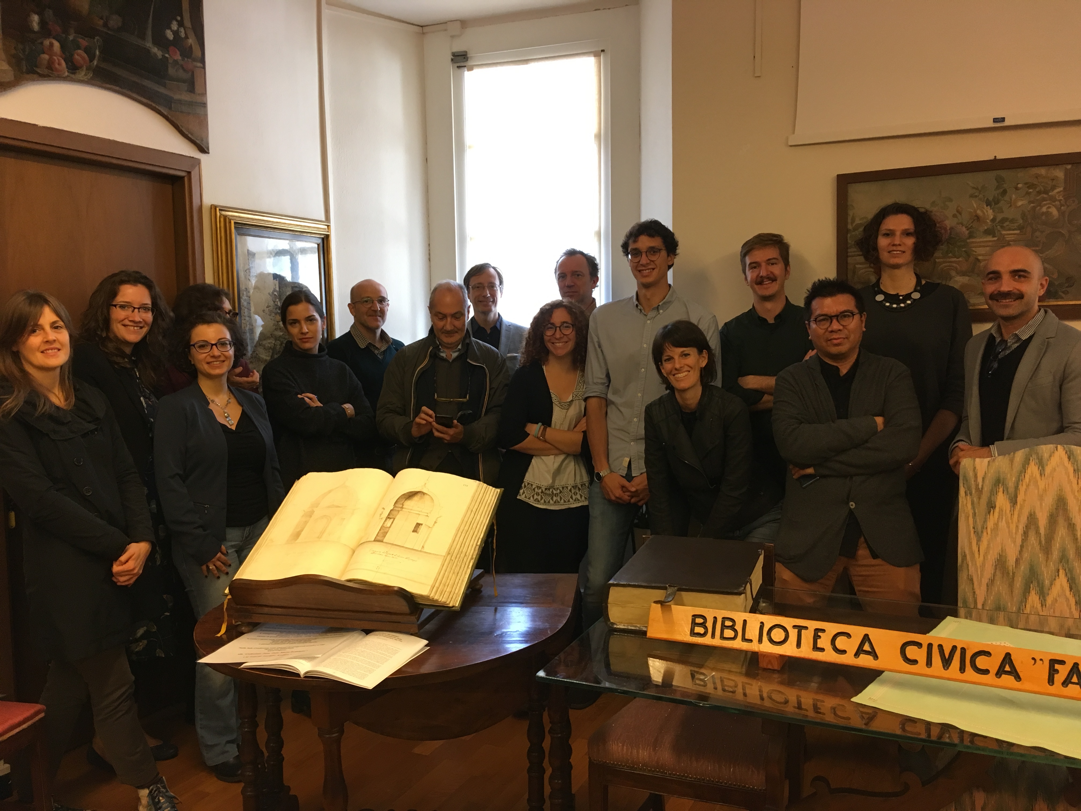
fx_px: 906
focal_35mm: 29
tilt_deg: -5.2
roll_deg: -0.5
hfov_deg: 61.7
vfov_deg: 48.2
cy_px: 406
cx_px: 540
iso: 125
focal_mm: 4.15
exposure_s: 1/33
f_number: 2.2
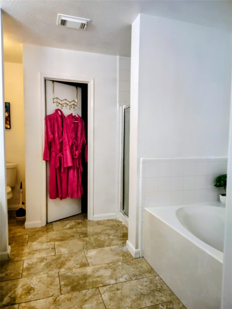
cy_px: 154
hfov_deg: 56.9
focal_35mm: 24
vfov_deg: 71.5
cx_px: 116
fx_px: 214
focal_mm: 5.56
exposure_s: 1/120
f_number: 1.8
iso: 925
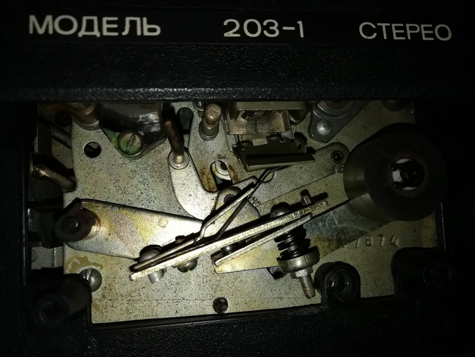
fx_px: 357
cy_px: 178
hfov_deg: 67.3
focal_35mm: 26
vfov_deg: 53.1
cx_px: 238
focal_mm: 3.21
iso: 50
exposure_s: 1/330
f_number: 2.2
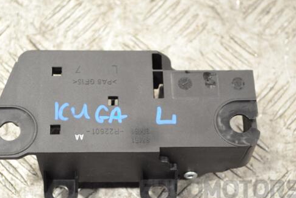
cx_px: 129
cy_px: 108
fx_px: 732
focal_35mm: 89
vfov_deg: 15.4
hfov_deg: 22.8
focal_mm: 48
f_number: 5.3
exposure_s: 1/30
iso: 450
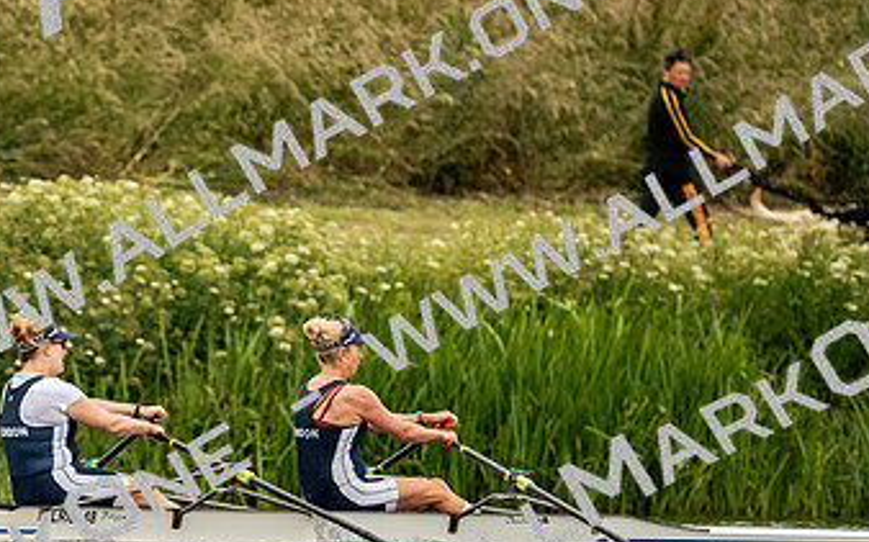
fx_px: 24835
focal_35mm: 1049
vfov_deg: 1.3
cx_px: 175
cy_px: 415
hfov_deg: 2.0
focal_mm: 600
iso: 500
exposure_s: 1/2000
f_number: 6.3
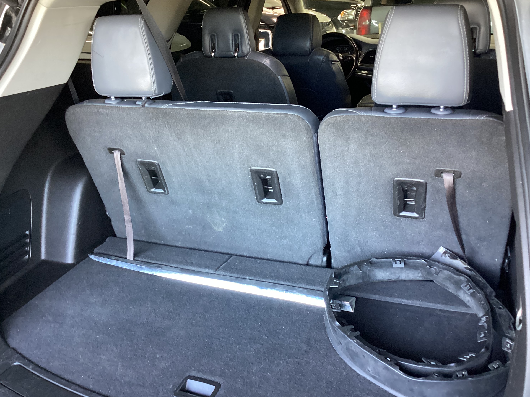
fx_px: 521
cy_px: 200
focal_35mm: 34
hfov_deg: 53.9
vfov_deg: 41.8
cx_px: 254
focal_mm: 3.3
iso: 320
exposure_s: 1/40
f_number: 2.4
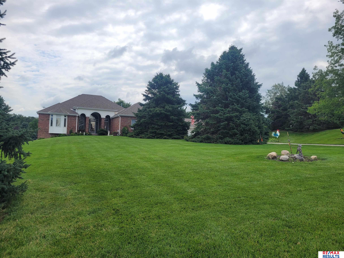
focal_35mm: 26
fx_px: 258
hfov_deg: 67.3
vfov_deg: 53.1
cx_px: 172
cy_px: 129
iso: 40
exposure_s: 1/2897
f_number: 1.8
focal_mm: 5.4
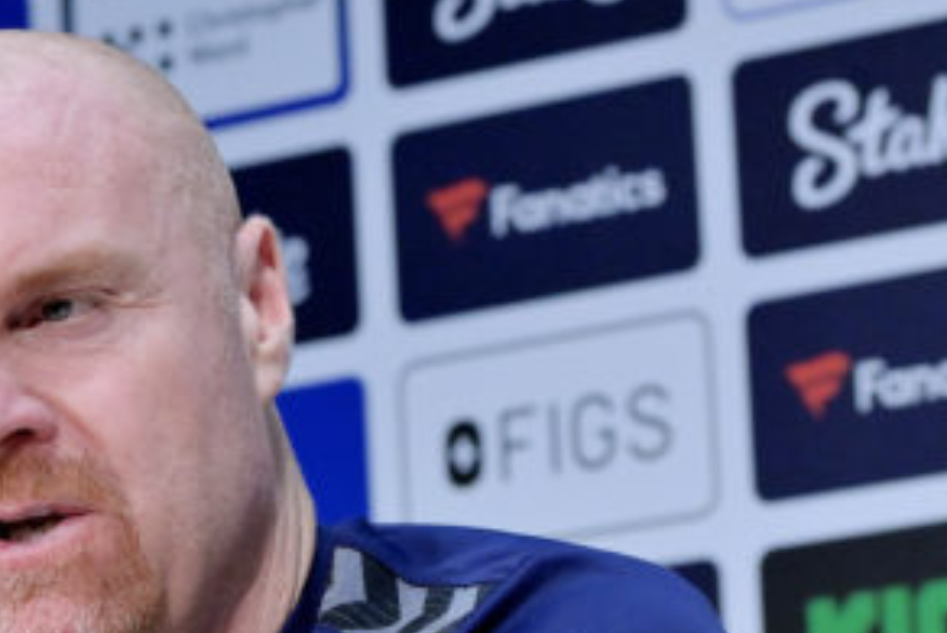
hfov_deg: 9.3
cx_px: 169
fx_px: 5816
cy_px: 714
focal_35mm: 221
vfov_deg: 6.2
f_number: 5
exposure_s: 1/200
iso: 3200
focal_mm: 86
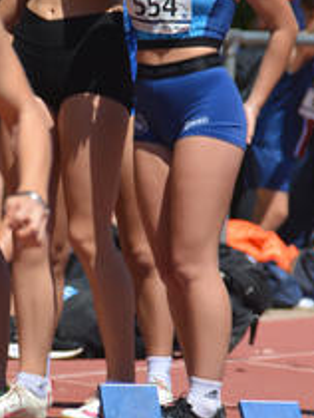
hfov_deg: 1.8
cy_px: 239
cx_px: -22
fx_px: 9946
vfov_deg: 2.4
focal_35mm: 824
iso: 400
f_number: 7.1
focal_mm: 200
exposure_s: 1/1600
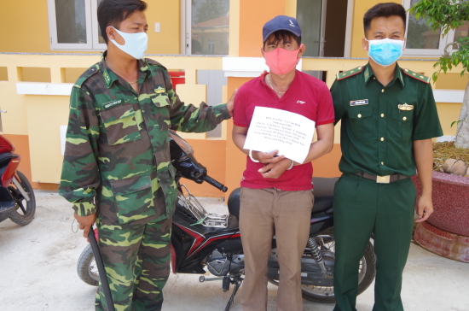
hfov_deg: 53.2
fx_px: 468
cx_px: 234
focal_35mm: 36
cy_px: 156
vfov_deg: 36.7
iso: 200
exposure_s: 1/100
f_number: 6.3
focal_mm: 24
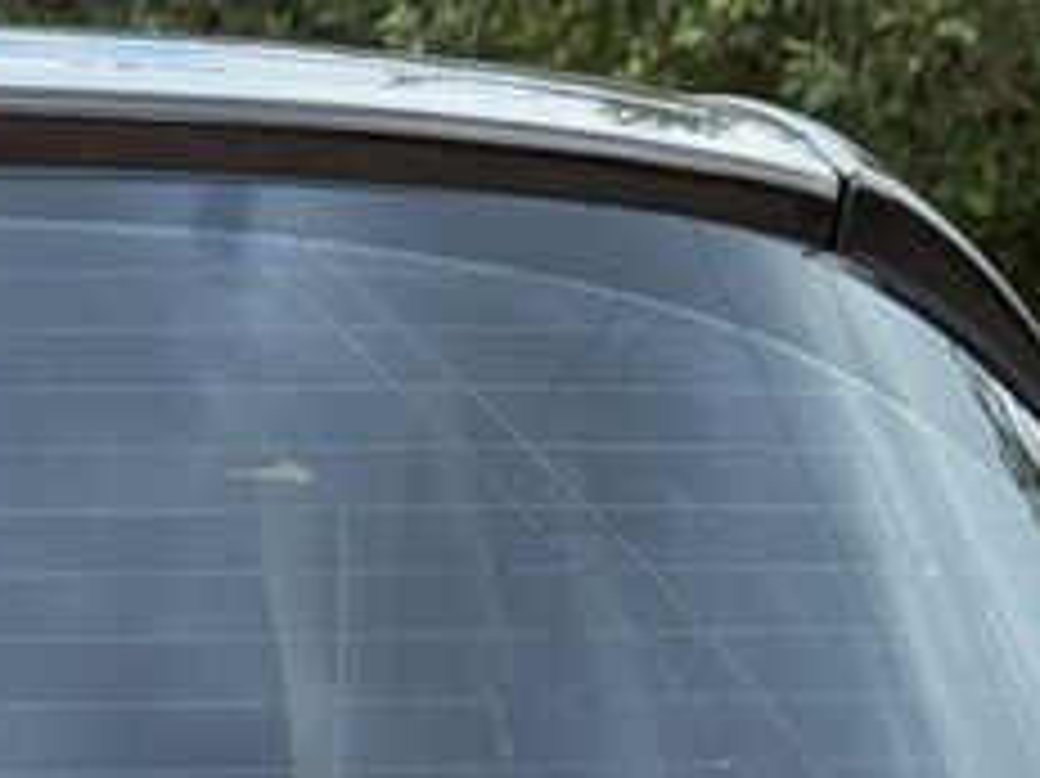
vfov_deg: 8.1
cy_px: 1979
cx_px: -495
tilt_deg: -16.4
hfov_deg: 11.4
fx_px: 4985
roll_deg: +1.2
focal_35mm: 166
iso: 100
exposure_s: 1/333
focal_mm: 6.76
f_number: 1.78
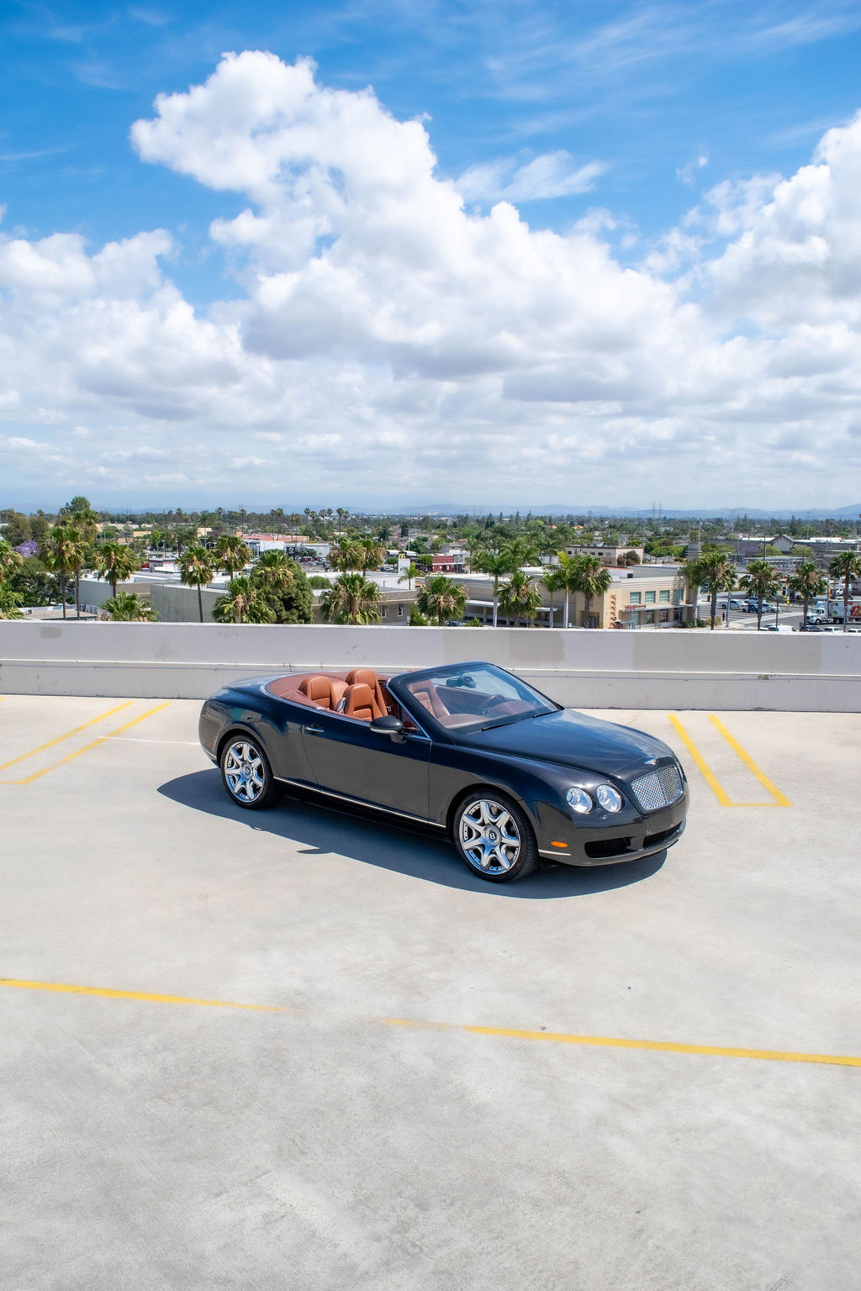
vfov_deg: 67.4
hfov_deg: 47.9
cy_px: 646
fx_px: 969
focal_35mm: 27
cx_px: 430
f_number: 8
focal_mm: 18
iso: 400
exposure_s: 1/2000
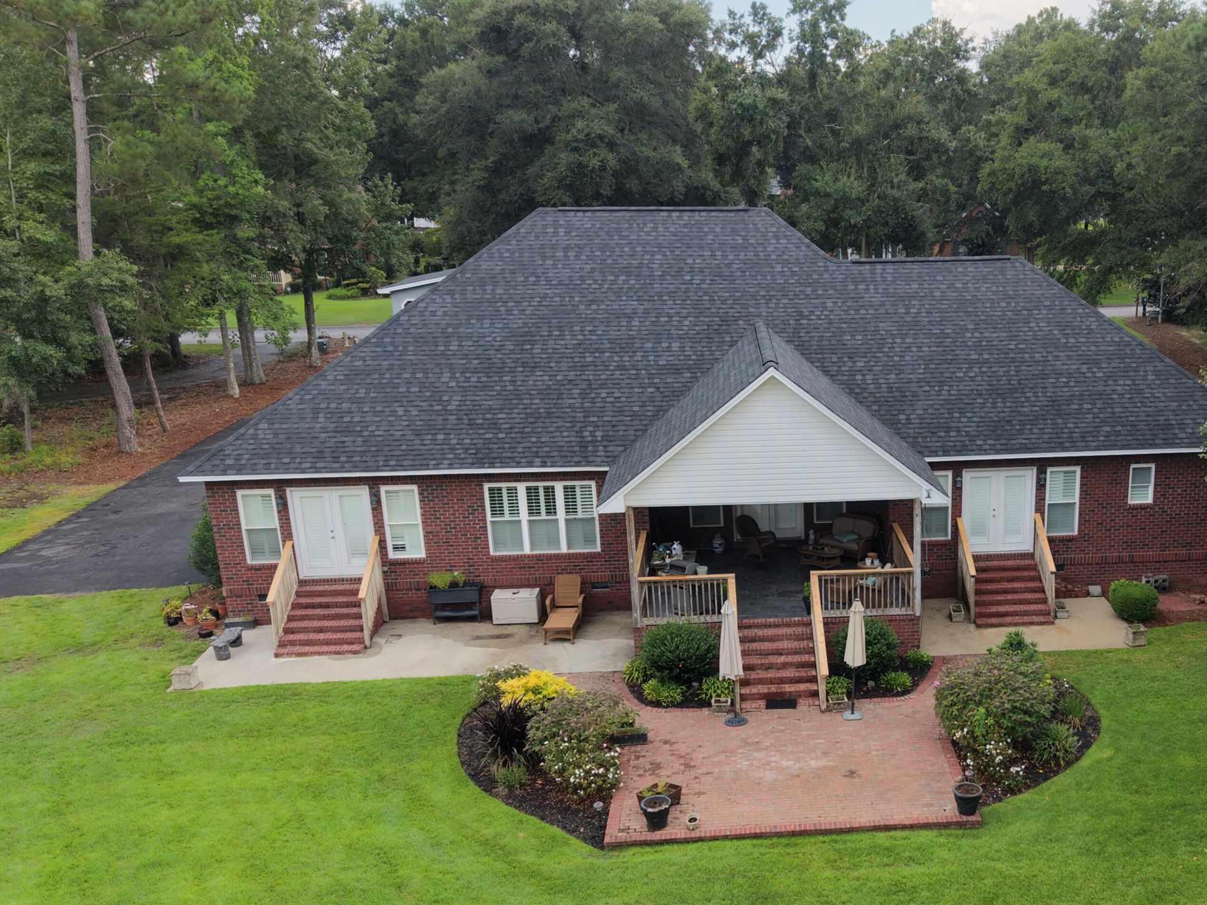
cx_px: 867
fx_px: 1325
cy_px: 582
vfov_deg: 37.4
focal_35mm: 38
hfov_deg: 47.6
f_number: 1.8
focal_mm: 8.67
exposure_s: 1/400
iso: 100
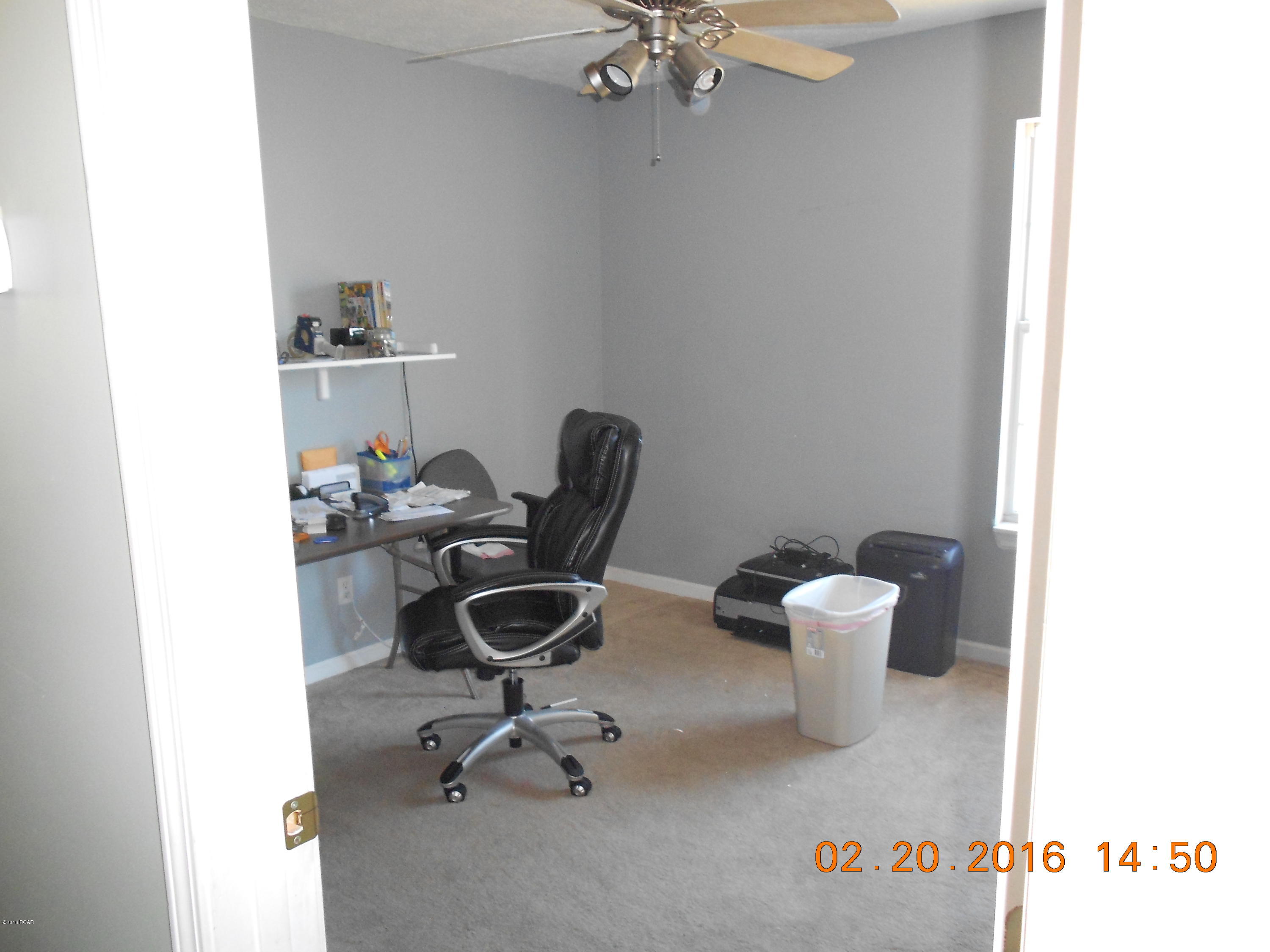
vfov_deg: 53.1
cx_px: 635
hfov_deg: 67.3
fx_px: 954
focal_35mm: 26
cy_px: 476
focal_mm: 4.6
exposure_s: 1/25
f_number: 3.2
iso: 320
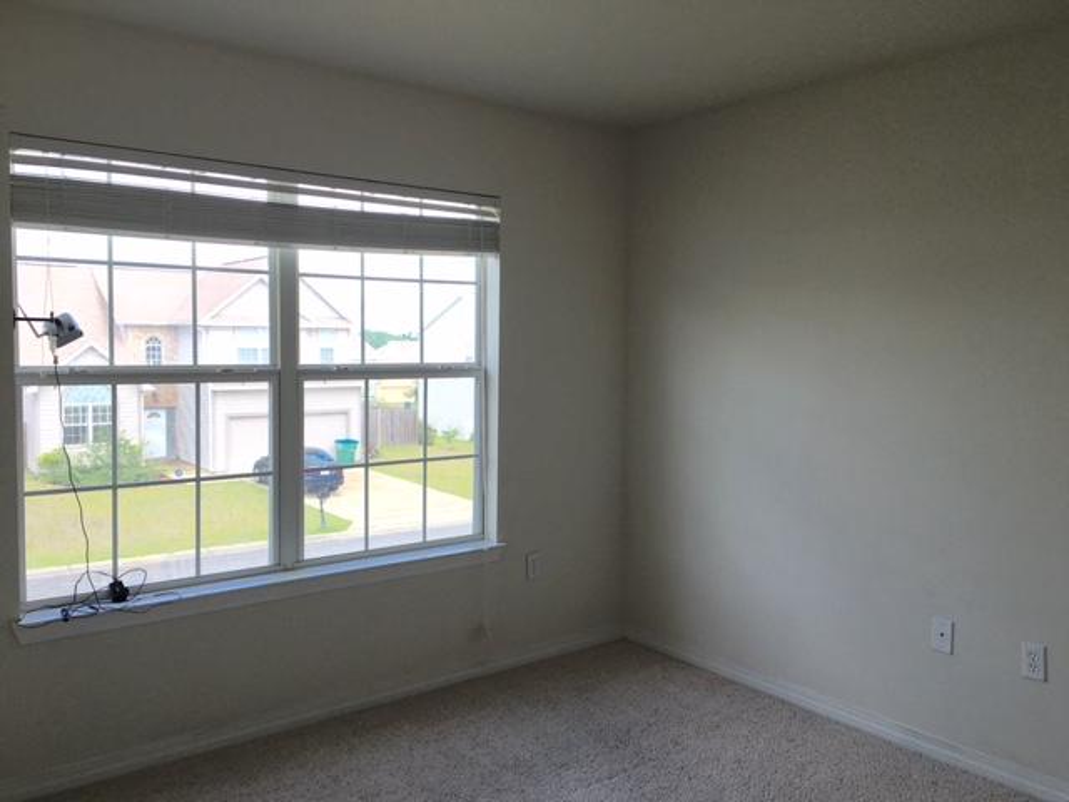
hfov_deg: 61.7
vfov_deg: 48.2
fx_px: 896
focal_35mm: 29
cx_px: 534
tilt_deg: -3.4
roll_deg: -1.0
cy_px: 401
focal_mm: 4.15
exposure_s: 1/218
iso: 25
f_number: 2.2
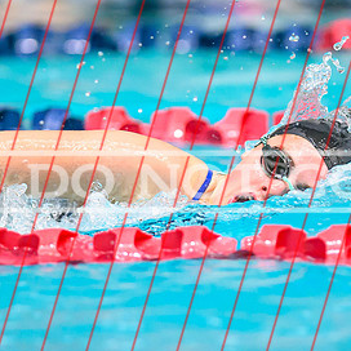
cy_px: 222
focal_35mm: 1006
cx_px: 229
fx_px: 11541
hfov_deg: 1.7
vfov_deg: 1.7
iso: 2500
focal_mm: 300
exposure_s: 1/1000
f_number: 2.8
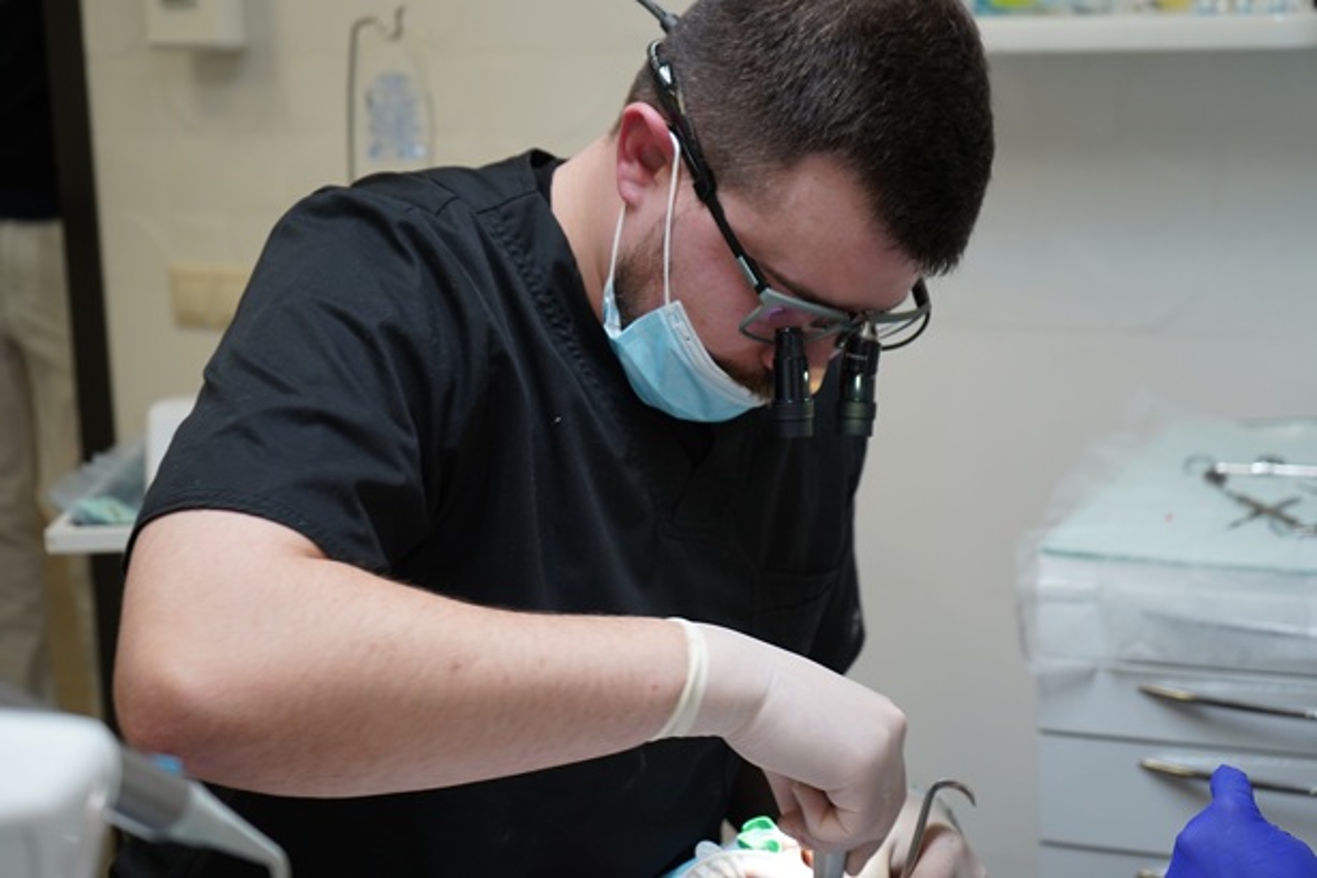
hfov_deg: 31.4
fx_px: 2341
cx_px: 658
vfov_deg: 21.2
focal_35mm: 64
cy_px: 439
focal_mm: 64
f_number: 5.6
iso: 800
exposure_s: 1/160
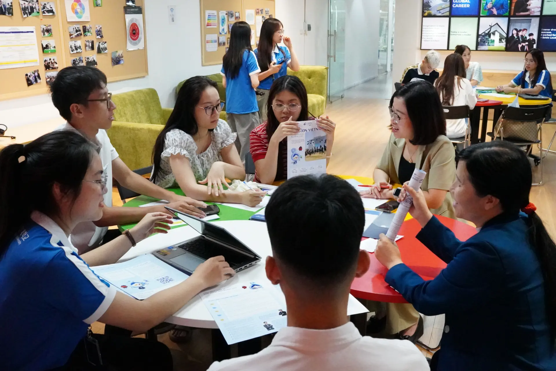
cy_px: 186
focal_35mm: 36
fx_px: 551
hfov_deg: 53.5
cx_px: 278
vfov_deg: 37.2
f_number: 7.1
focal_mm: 23.8
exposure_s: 1/500
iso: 16000
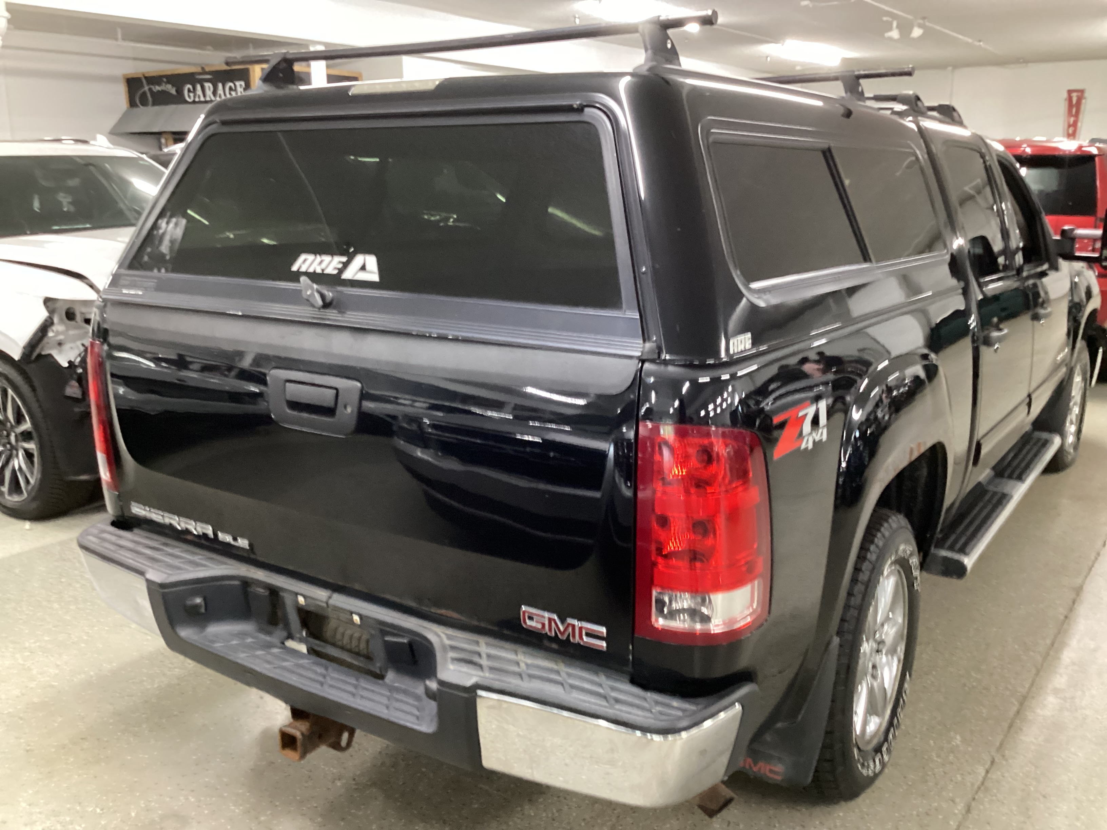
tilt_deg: -16.0
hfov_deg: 58.4
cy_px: 415
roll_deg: -0.2
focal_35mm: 31
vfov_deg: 45.4
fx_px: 991
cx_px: 554
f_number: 2.4
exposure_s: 1/25
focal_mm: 3.3
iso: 400
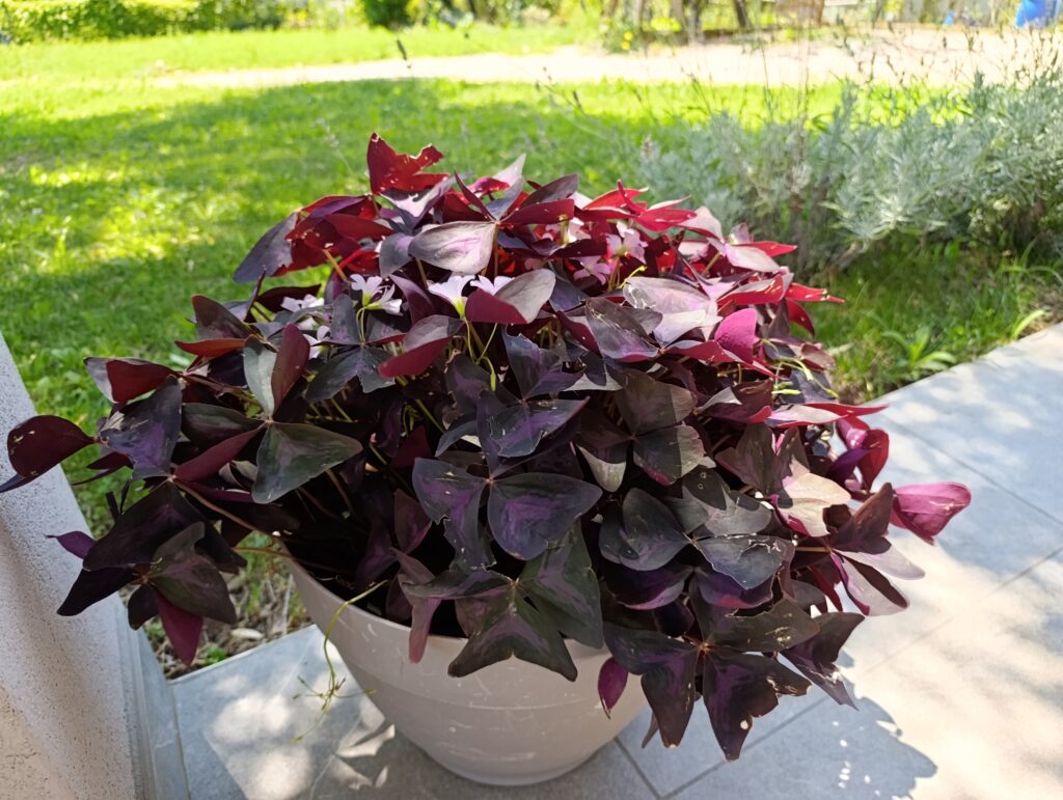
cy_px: 400
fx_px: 707
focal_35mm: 23
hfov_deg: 73.8
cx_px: 532
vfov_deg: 59.0
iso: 100
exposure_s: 1/100
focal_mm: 6.11
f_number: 1.7
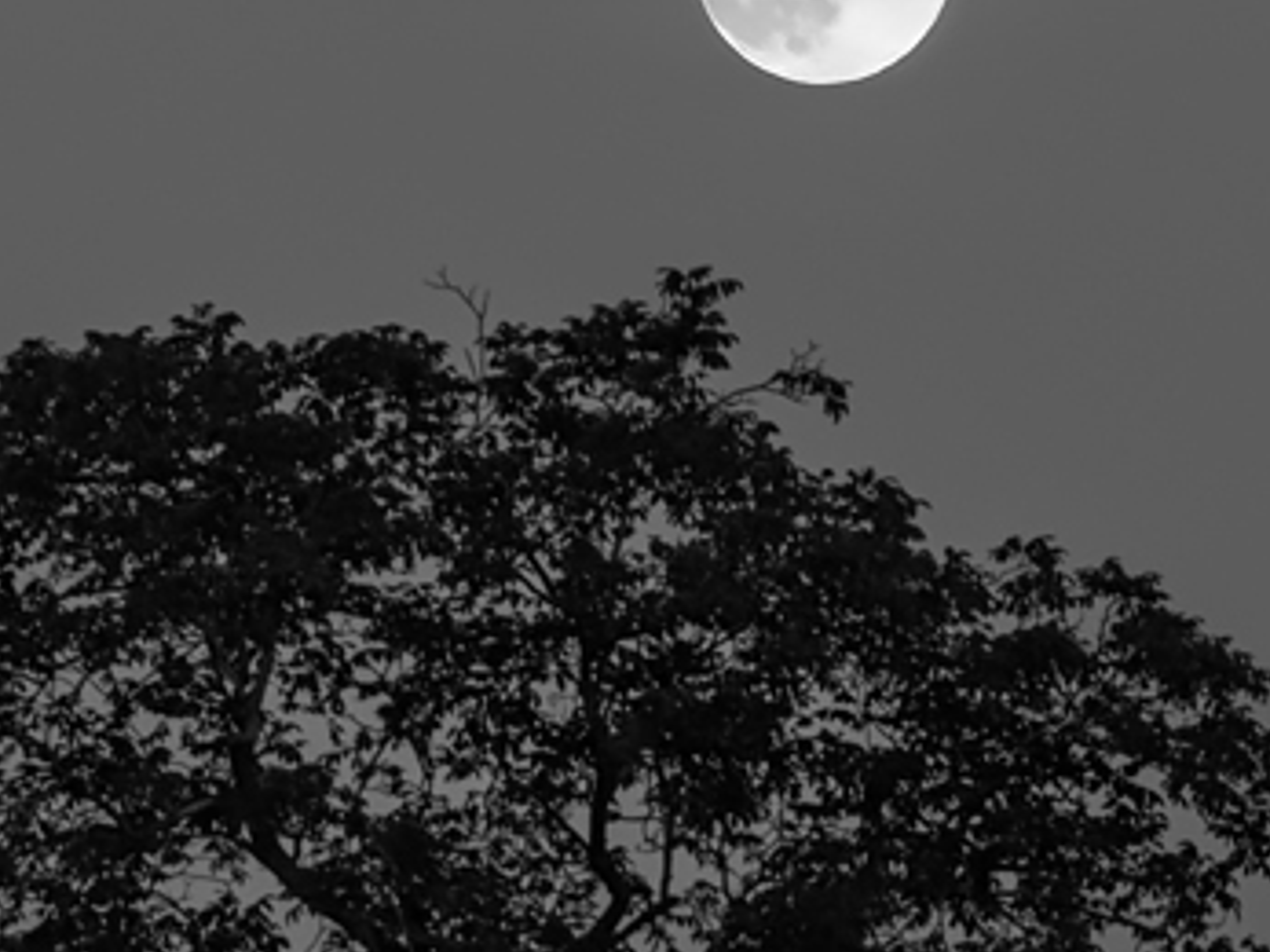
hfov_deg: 2.9
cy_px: 1230
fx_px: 24683
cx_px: 684
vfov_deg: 2.2
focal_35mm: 673
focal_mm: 180
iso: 400
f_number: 7.1
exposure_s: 1/60
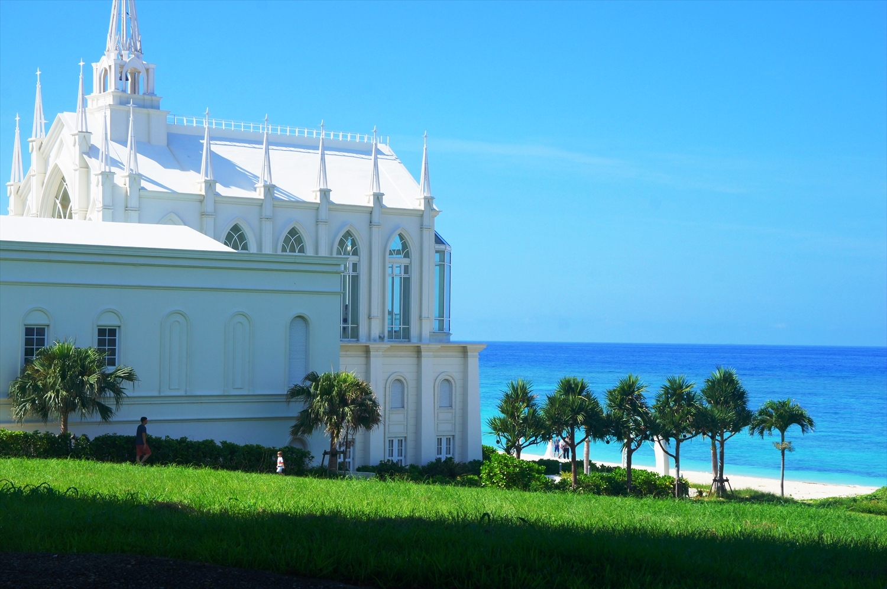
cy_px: 294
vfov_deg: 18.9
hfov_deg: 28.1
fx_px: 1772
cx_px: 444
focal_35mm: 72
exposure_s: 1/250
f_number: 13
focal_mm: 48
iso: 200
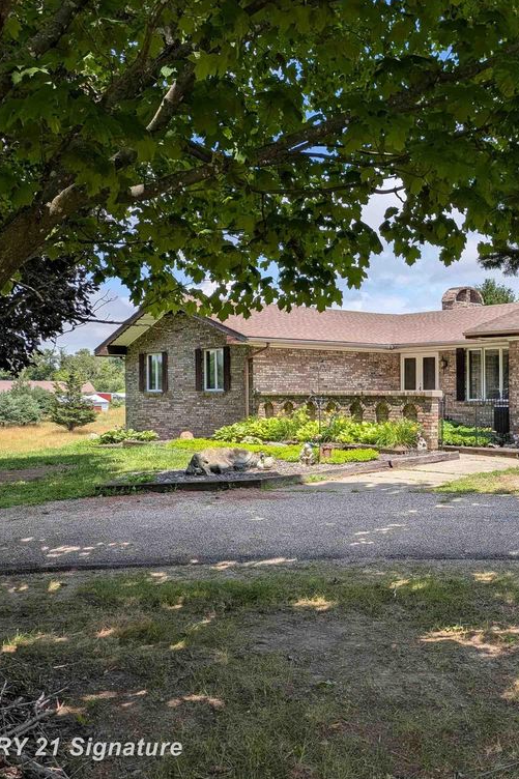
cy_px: 390
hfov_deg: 37.6
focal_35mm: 34
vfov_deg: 55.8
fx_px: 736
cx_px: 409
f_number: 1.7
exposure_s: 1/1391
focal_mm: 4.53
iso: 29
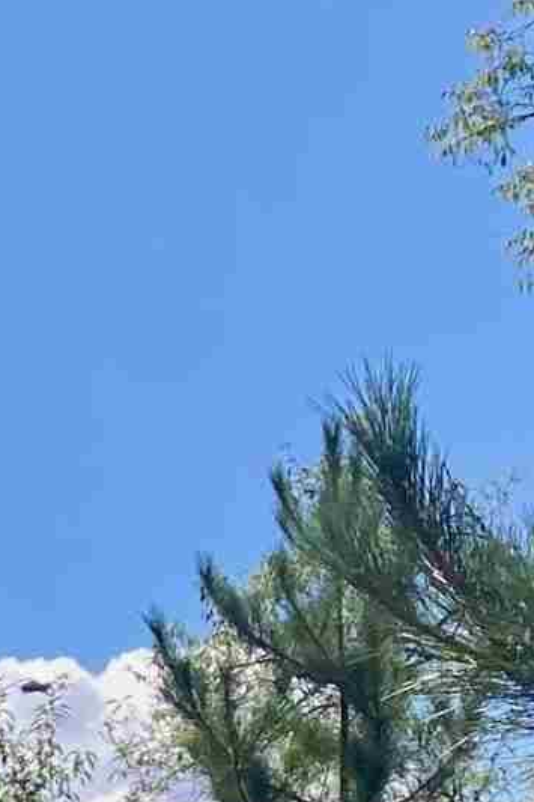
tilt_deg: +6.4
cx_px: -1196
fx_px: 3740
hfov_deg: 7.1
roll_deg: -1.6
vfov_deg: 11.8
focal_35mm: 168
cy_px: 1153
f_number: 1.8
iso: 25
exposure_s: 1/2857
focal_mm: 3.99
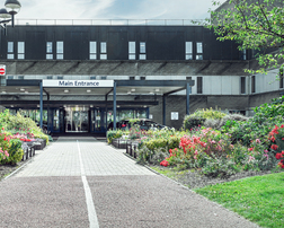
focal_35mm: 40
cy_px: 121
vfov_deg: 37.4
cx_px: 98
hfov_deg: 45.2
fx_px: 336
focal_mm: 28
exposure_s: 1/200
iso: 250
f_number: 11
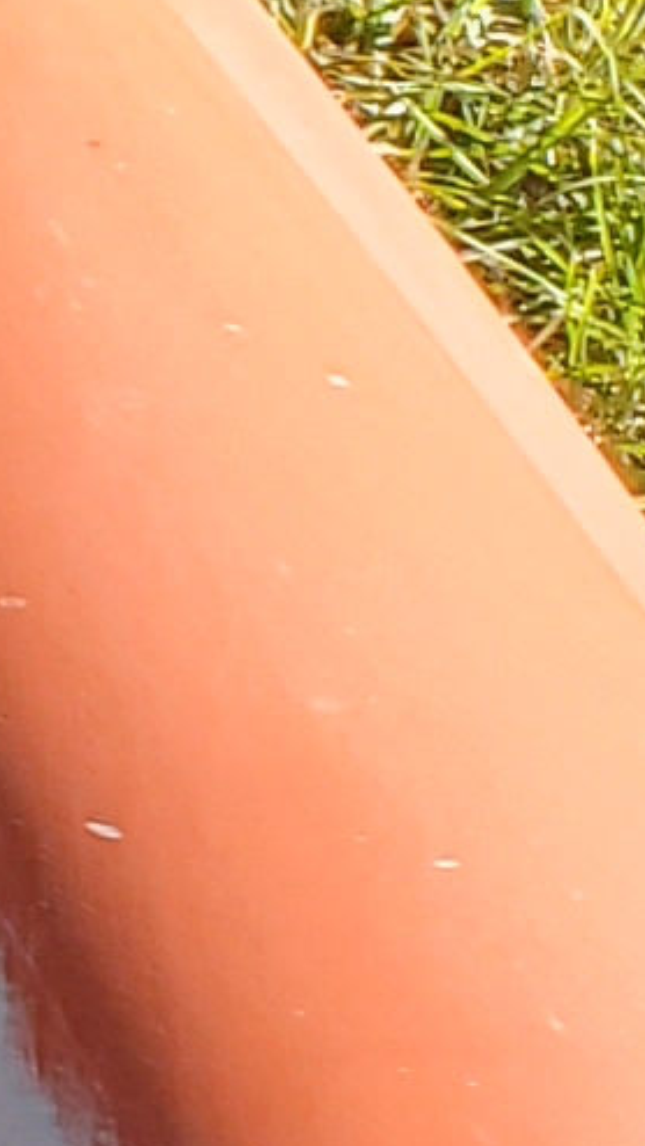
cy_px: -195
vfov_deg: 9.2
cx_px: -3872
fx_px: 7021
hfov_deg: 3.9
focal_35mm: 231
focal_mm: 4.3
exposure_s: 1/451
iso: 50
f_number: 2.4
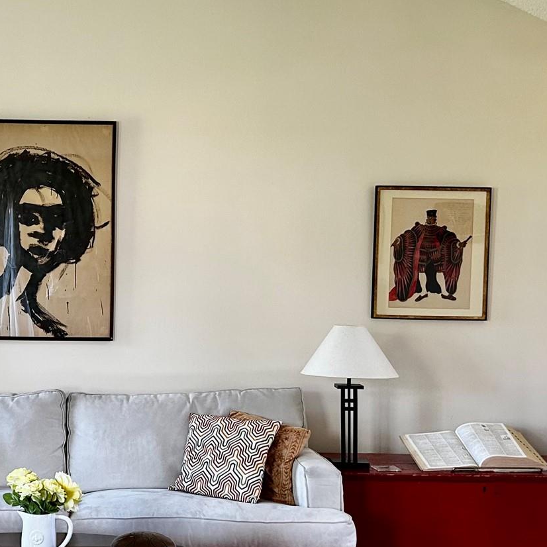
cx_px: 72
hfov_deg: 29.0
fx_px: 1019
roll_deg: +0.6
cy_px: 275
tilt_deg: -1.7
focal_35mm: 57
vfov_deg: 30.0
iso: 125
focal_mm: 5.7
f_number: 1.5
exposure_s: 1/83
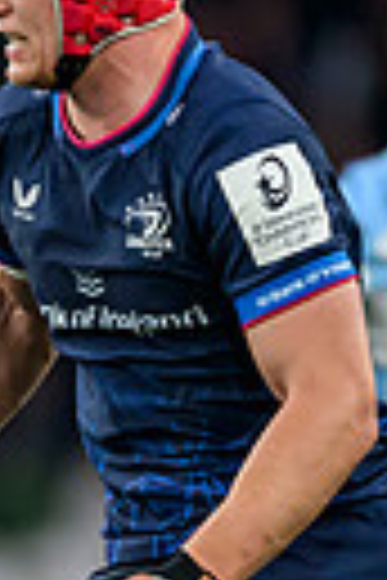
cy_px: 776
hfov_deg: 0.6
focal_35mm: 2430
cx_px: -727
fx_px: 39181
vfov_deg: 0.8
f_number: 2.8
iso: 3200
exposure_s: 1/3200
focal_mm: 400
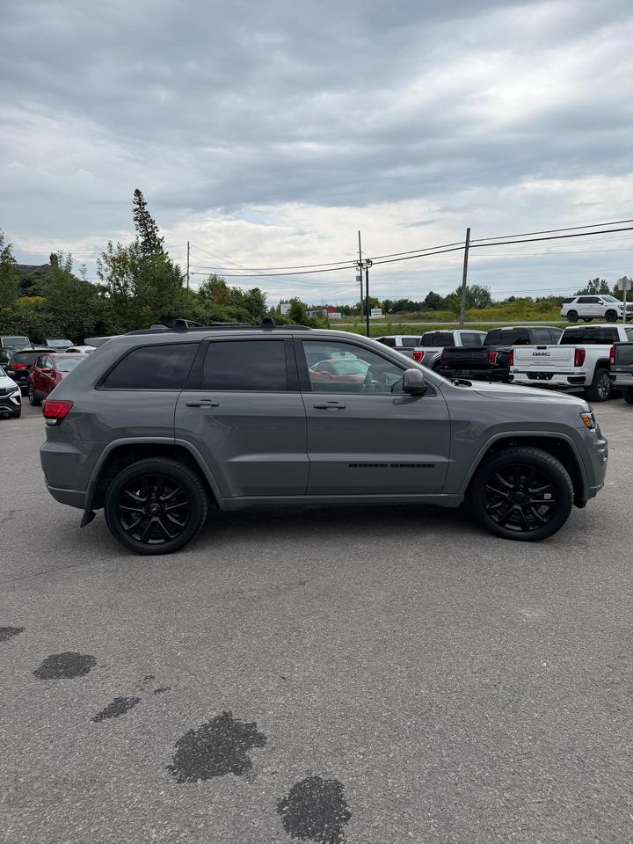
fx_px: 585
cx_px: 316
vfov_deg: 71.6
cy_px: 422
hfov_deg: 56.8
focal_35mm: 24
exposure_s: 1/3584
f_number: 1.78
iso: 80
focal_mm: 6.76
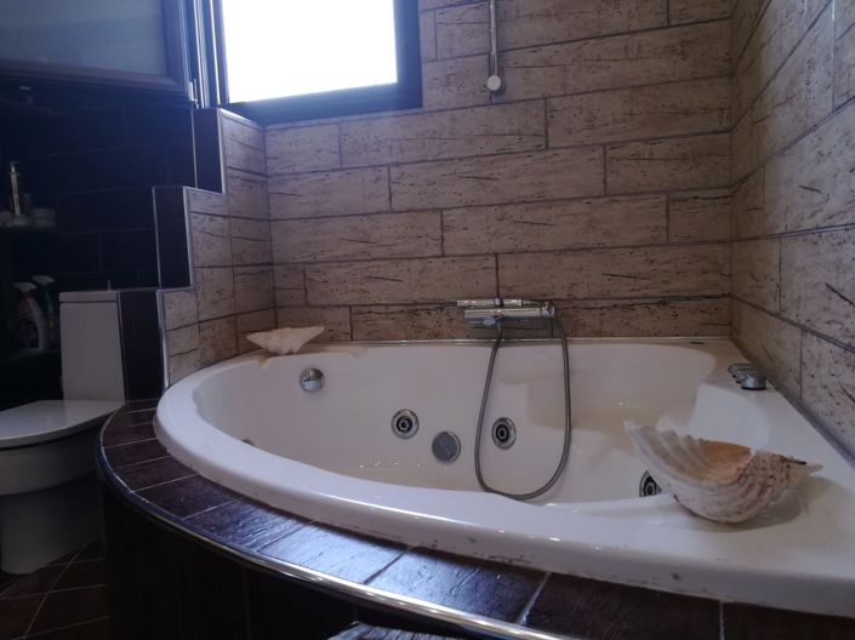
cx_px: 428
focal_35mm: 26
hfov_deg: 67.3
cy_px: 320
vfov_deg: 53.0
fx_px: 642
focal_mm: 3.83
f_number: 2.2
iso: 100
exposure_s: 1/16.7
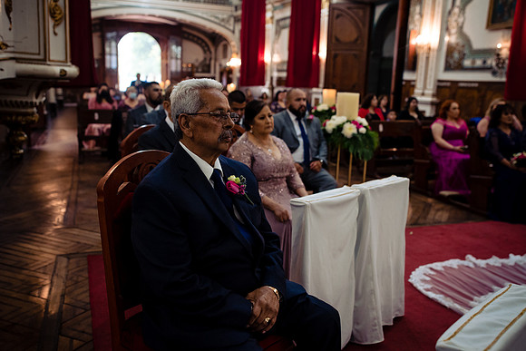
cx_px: 263
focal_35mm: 34
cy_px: 176
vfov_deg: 38.9
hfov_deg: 55.8
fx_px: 497
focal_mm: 34
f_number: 3.2
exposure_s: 1/100
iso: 1250
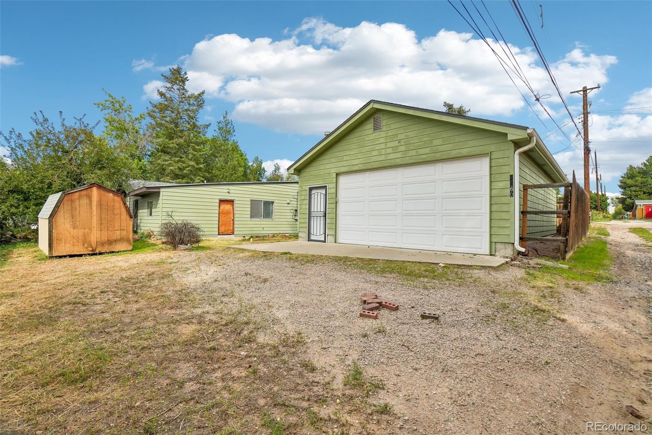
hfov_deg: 100.4
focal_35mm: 15
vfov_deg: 77.3
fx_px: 272
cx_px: 326
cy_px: 218
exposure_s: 1/1250
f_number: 8
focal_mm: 10
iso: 400
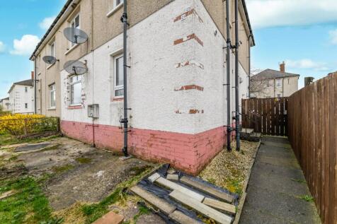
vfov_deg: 81.2
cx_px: 168
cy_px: 112
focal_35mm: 14
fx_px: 131
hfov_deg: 104.3
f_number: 6.3
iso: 100
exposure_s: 1/50
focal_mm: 14
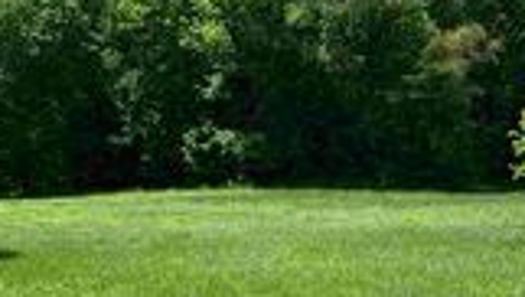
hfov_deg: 24.1
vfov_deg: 13.7
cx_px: 225
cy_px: 266
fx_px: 1226
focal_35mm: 88
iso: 32
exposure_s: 1/2066
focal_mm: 4.25
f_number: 1.8
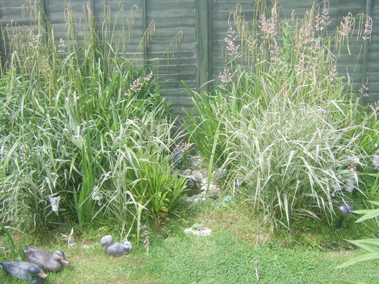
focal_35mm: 31
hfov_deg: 58.4
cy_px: 142
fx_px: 339
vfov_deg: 45.4
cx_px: 190
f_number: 4
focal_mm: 8.13
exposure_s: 1/104
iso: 50
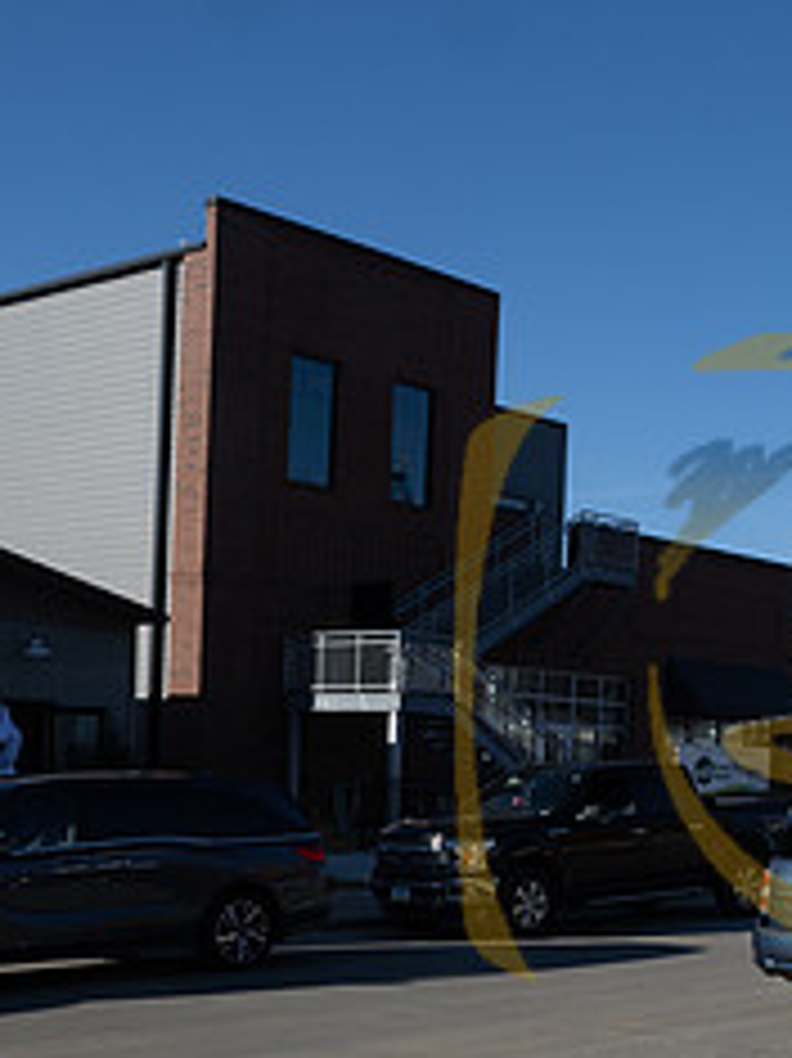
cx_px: 832
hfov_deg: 24.2
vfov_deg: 33.1
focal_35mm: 57
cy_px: 795
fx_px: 1740
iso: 200
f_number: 14
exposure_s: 1/200
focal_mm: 24
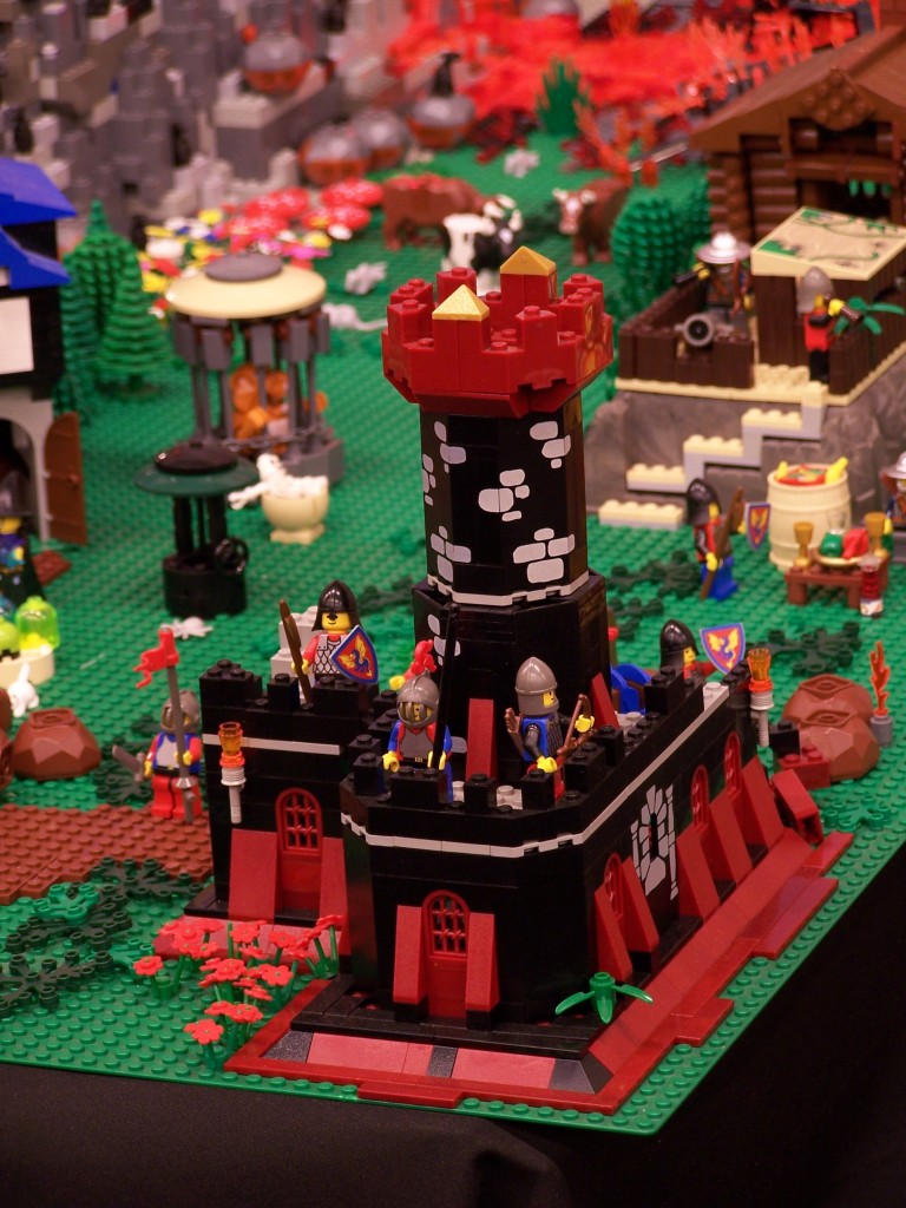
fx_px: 5898
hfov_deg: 8.8
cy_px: 604
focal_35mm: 169
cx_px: 453
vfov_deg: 11.7
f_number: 3.2
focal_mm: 28
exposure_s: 1/2
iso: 80
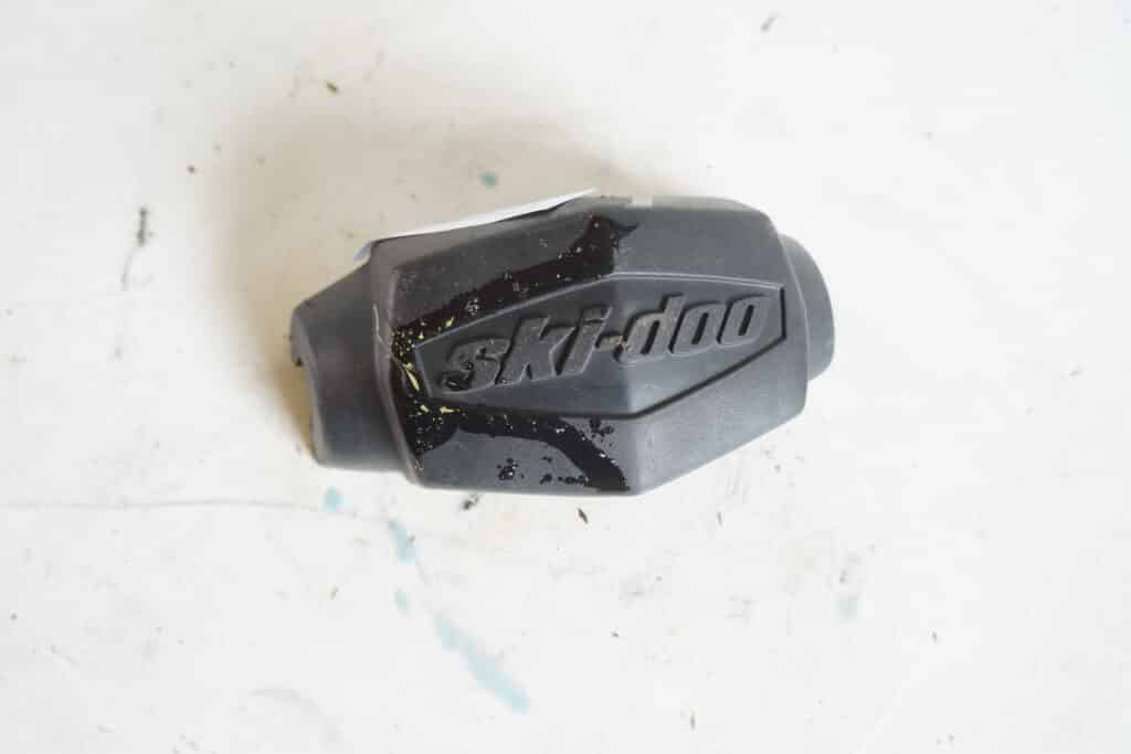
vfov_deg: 47.9
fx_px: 848
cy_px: 377
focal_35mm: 27
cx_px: 566
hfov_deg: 67.4
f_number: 4
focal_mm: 18
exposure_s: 1/60
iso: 500
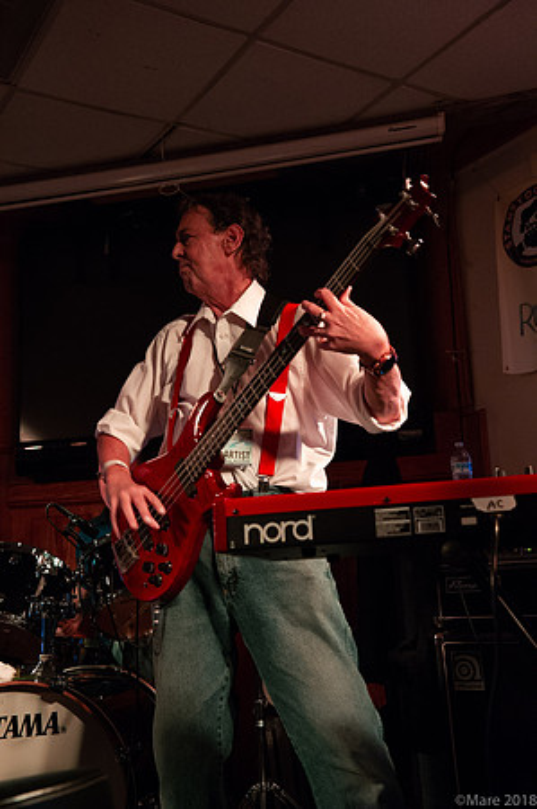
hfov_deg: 30.4
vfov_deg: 44.5
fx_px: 987
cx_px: 268
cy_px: 404
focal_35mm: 44
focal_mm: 44
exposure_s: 1/100
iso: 6400
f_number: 6.3
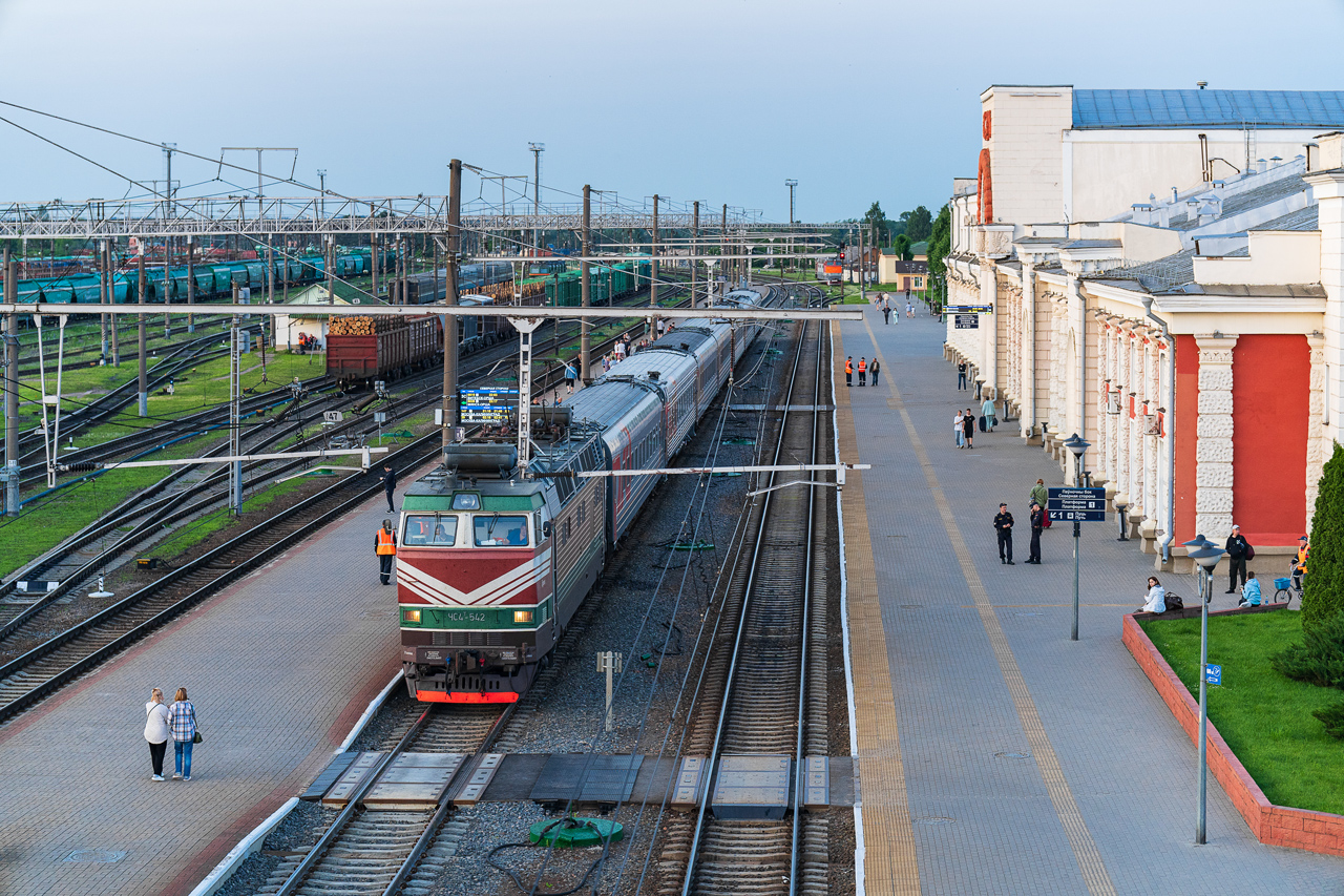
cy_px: 448
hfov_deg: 27.0
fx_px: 2799
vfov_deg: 18.2
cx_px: 672
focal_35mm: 75
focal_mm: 75
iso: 1000
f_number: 5
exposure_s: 1/200
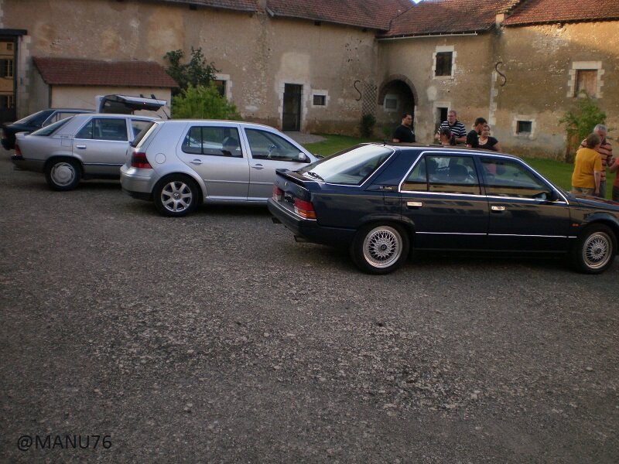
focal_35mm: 36
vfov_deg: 39.7
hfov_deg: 51.4
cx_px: 310
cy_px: 232
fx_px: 644
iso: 100
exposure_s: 1/250
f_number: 3.1
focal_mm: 6.3
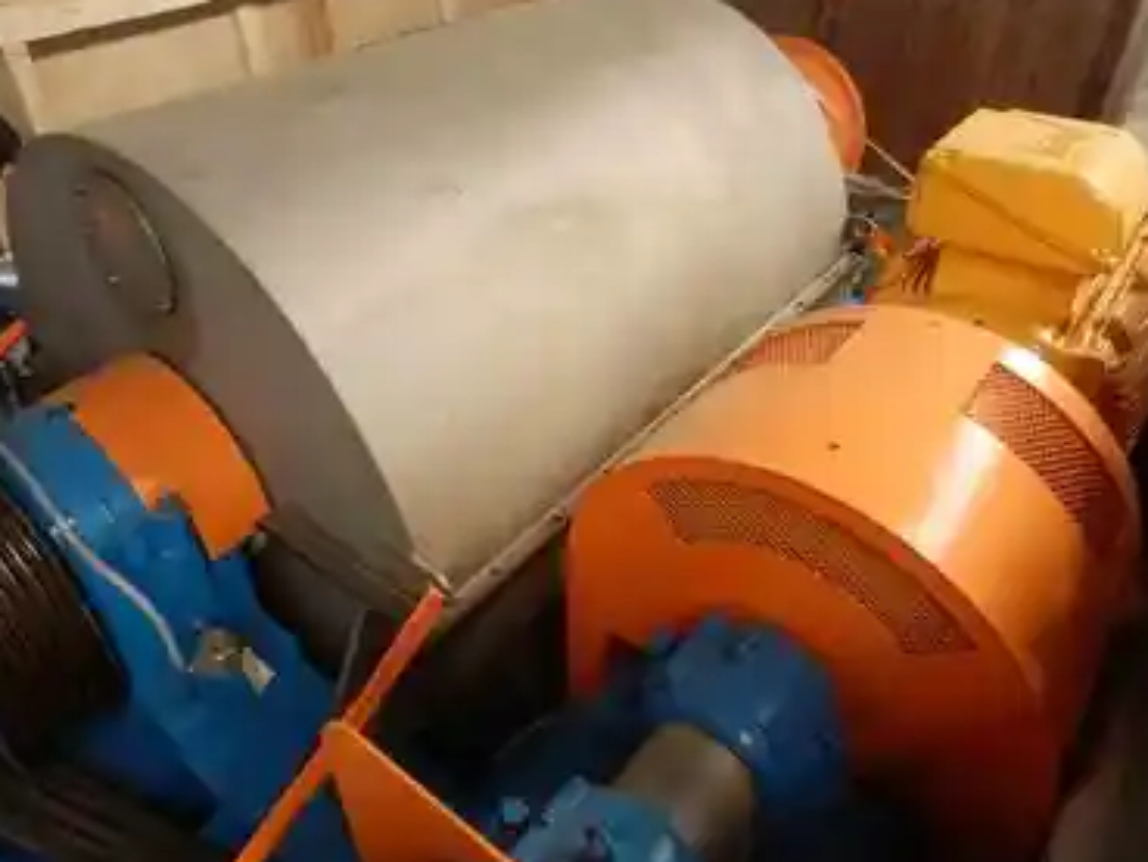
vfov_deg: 53.1
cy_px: 405
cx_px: 541
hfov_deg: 67.2
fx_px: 863
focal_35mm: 26
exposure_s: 1/30
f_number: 3
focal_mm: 4.2
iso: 160
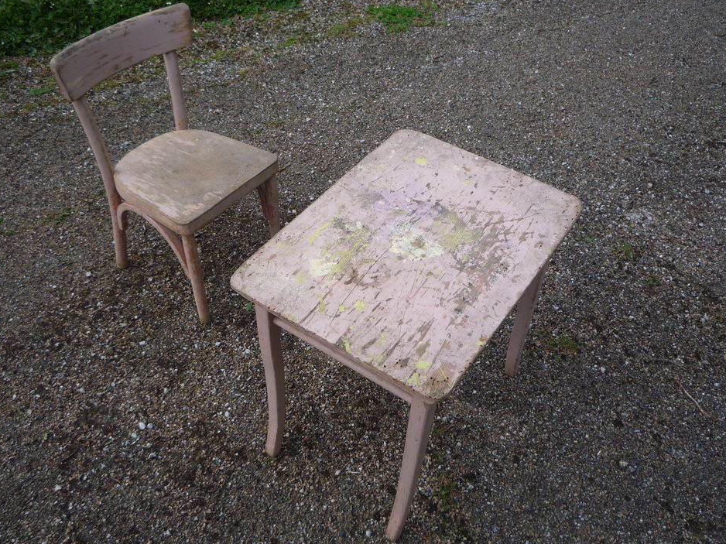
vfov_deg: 44.1
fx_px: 671
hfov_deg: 56.8
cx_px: 343
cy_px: 269
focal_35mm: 32
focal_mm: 5.2
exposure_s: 1/250
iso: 100
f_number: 4
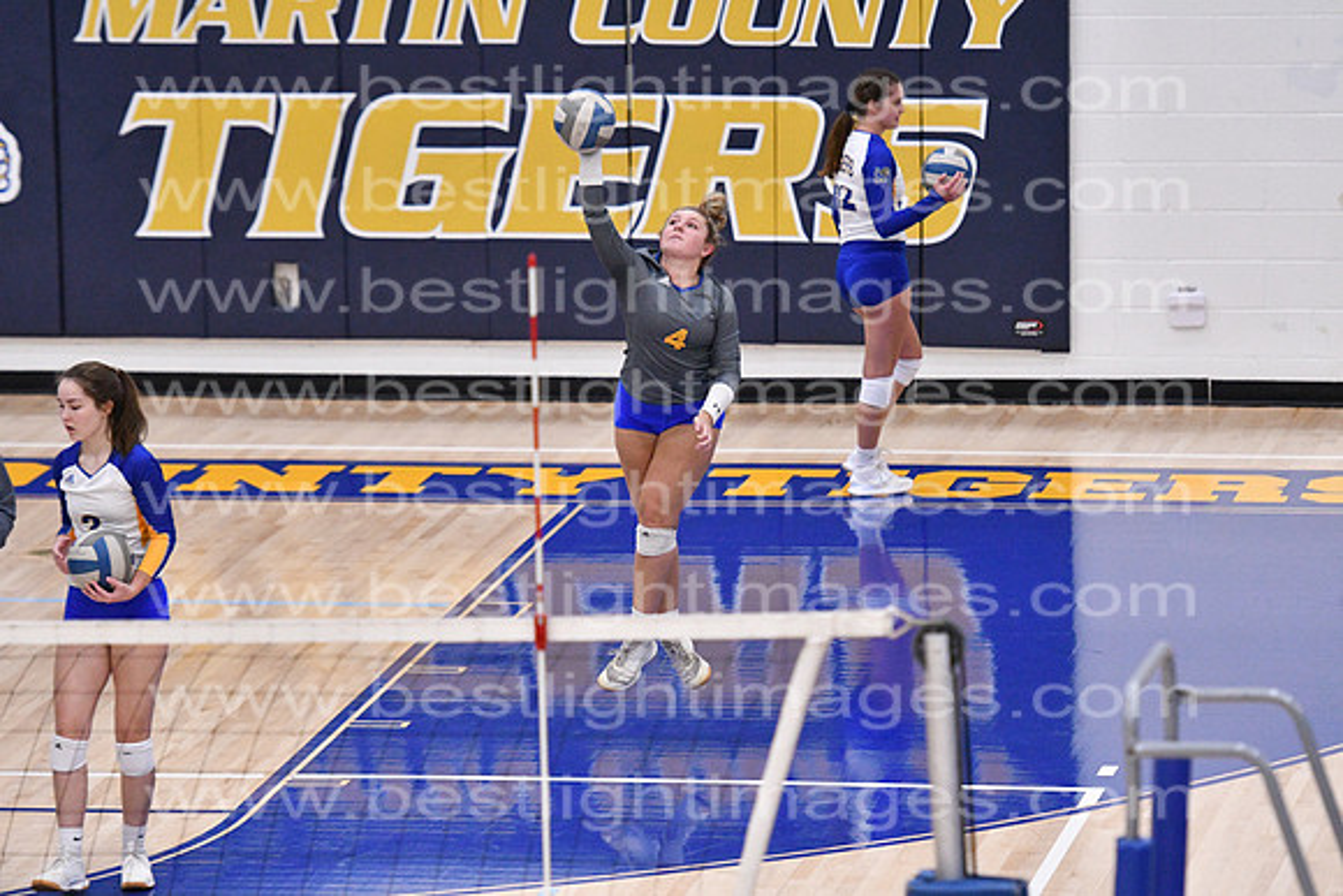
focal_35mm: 225
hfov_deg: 9.1
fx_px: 8395
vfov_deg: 6.1
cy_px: 448
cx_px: 672
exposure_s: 1/1000
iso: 6400
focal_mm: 150
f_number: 3.2
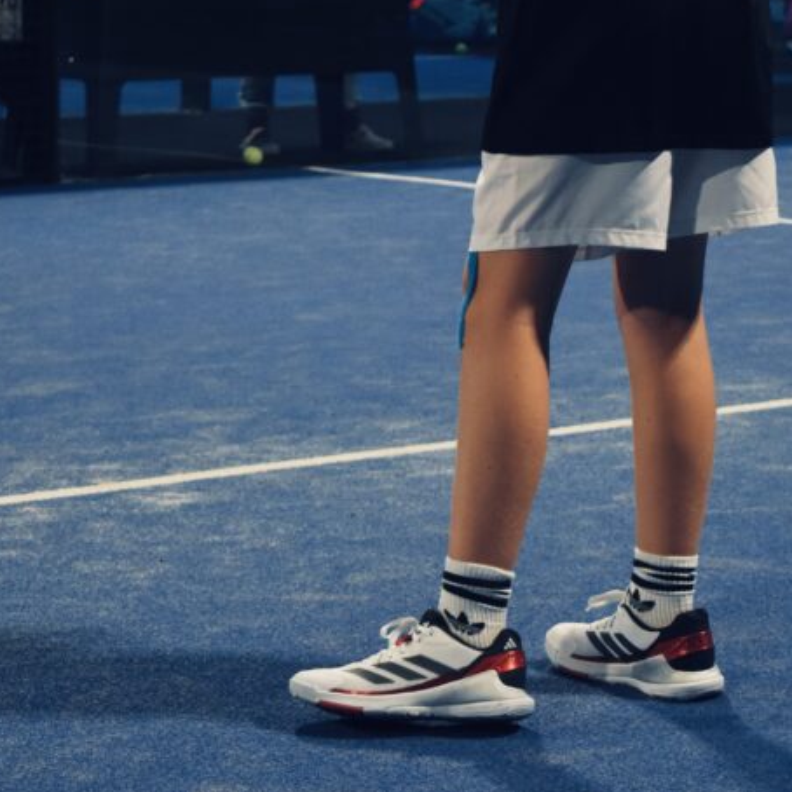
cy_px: -19
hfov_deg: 12.6
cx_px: 556
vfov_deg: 12.5
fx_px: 3572
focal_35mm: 138
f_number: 5.3
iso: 1600
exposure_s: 1/125
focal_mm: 48
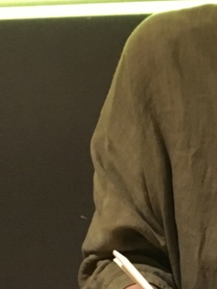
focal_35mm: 94
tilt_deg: -23.7
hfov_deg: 15.0
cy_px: 236
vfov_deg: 20.6
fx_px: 786
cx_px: 281
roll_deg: +3.1
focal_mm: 4.15
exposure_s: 1/15
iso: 320
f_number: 2.2
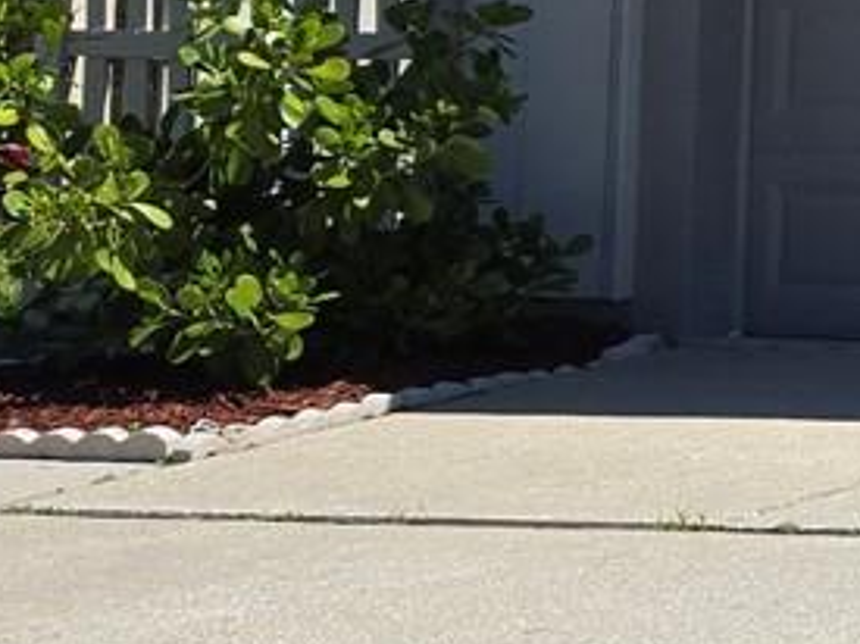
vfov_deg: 11.0
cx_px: 2130
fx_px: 3328
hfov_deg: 11.7
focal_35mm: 134
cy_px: 9
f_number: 1.8
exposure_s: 1/2252
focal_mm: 5.4
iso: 25
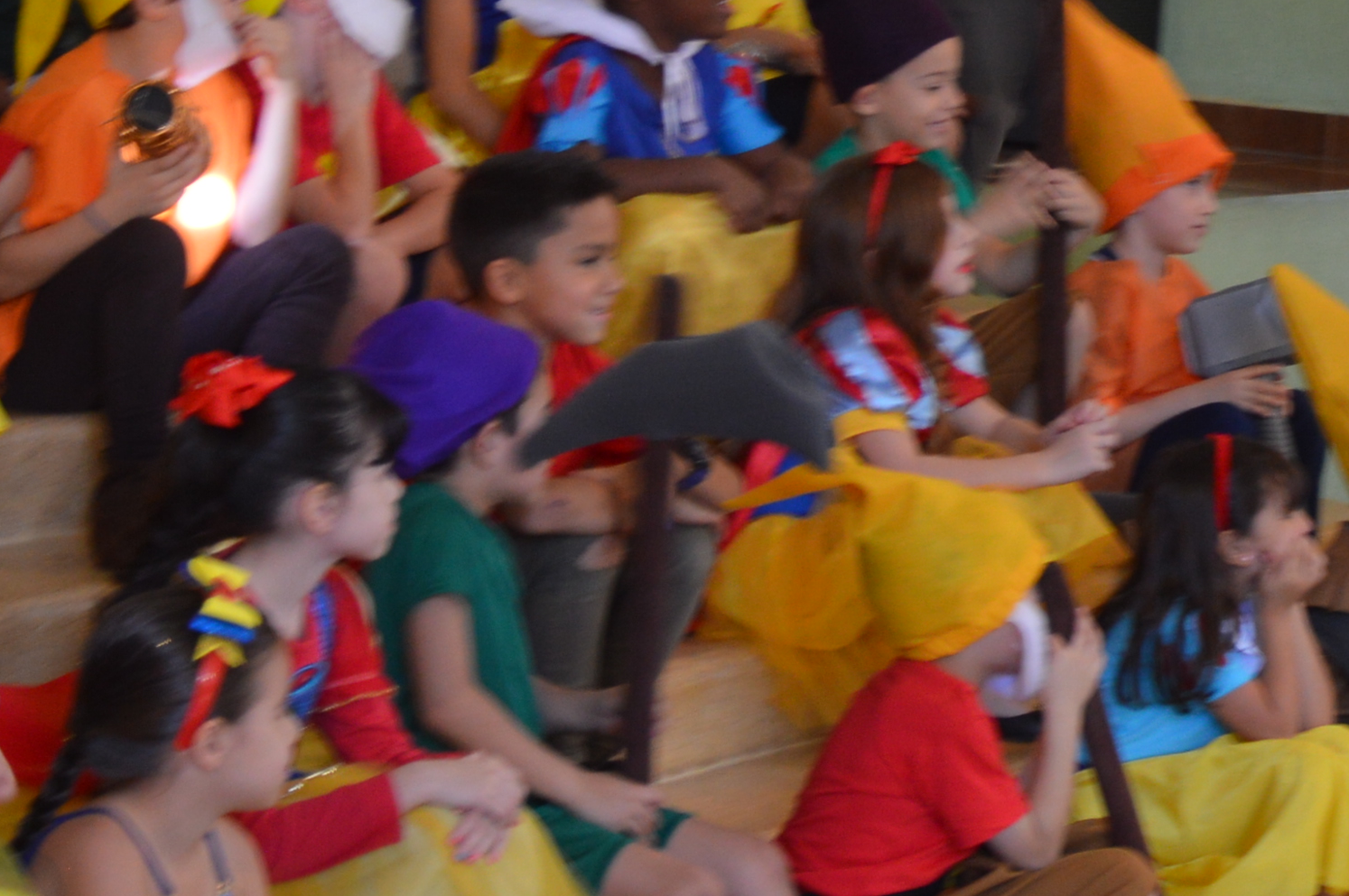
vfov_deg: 9.4
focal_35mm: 145
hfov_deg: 14.0
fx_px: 5428
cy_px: 162
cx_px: 1275
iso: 400
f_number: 4.2
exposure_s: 1/25
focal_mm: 32
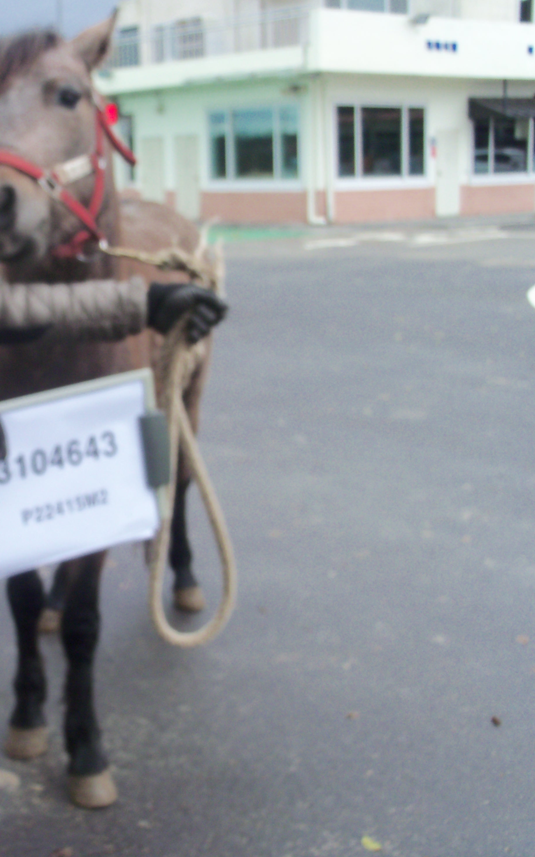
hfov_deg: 24.3
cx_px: -34
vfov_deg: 40.3
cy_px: 432
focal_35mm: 50
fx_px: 1166
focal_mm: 6.3
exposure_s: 1/160
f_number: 3
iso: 80
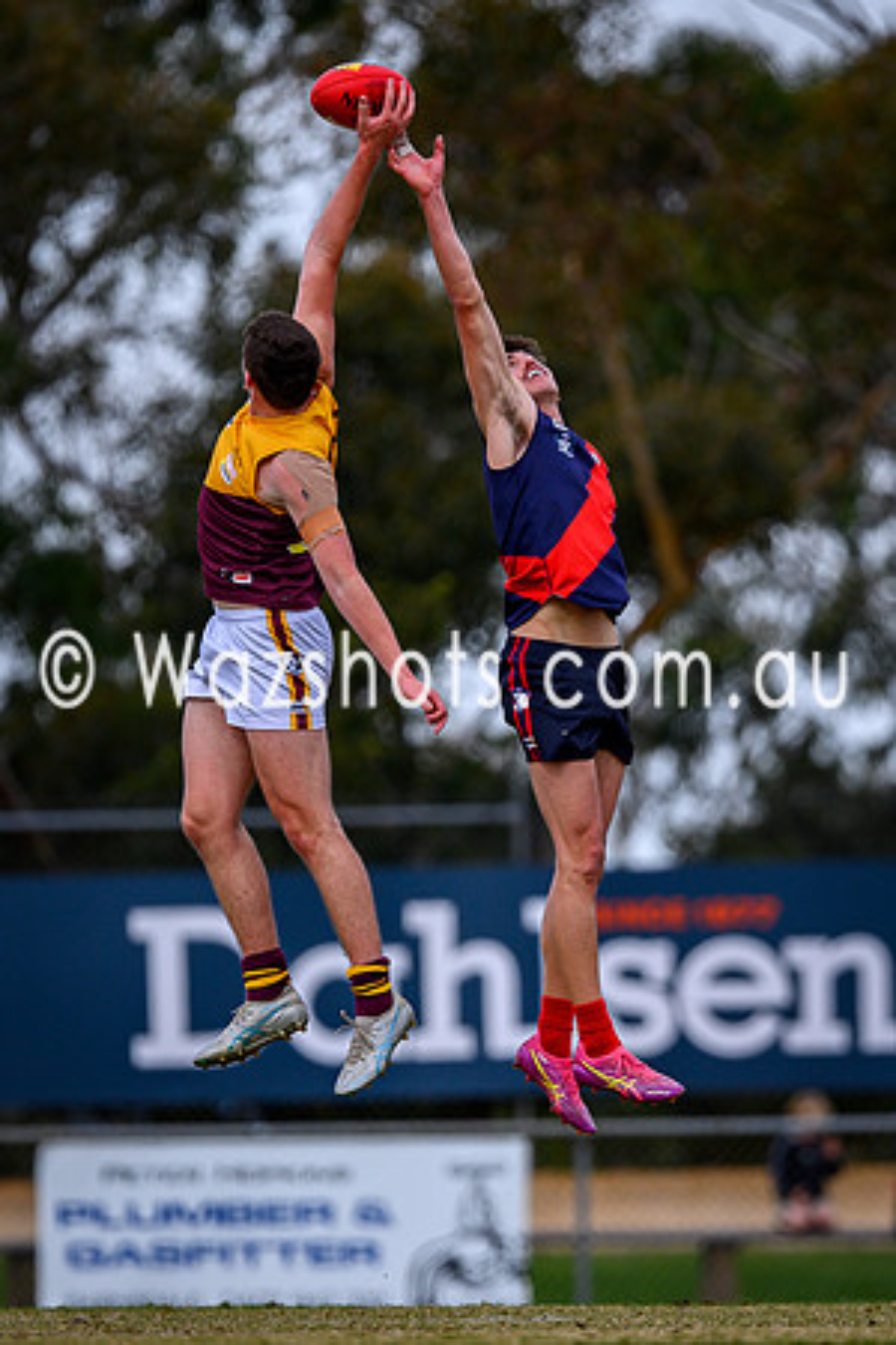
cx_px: 690
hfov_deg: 1.5
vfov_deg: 2.2
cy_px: 690
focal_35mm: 938
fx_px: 35006
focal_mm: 500
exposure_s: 1/1600
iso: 220
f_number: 4
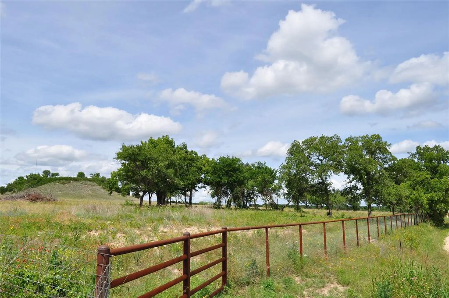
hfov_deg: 62.0
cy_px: 149
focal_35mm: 30
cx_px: 224
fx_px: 374
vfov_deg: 43.5
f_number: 11
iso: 200
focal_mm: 20
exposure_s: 1/400
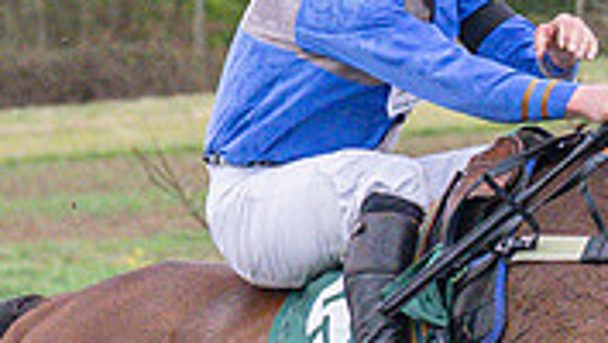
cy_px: 376
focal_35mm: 676
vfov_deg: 1.8
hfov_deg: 3.2
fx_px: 10910
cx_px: 617
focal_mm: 70
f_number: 4
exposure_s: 1/1000
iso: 1600
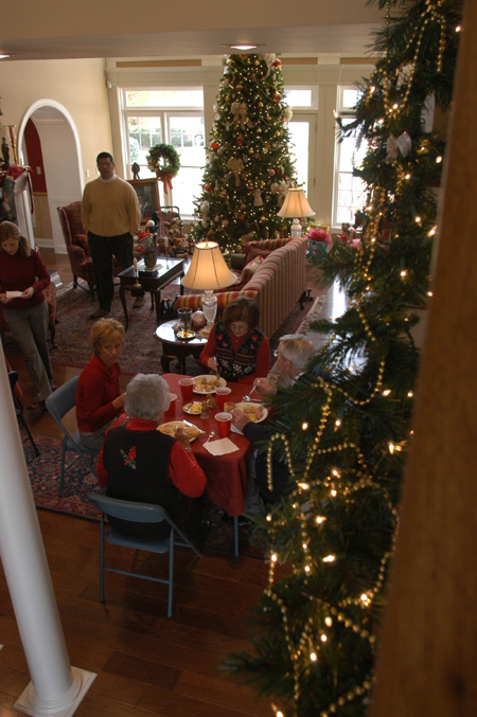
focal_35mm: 30
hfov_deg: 43.5
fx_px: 597
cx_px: 238
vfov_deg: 62.0
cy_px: 358
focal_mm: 20
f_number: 4
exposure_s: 1/80
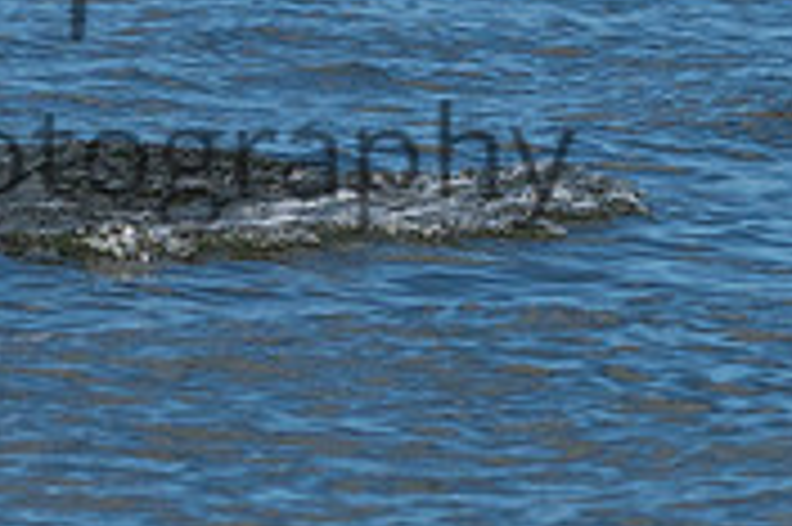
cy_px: -65
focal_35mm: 1602
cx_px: -702
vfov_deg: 0.9
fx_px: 35210
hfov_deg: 1.3
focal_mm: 150
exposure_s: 1/2500
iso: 200
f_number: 4.5
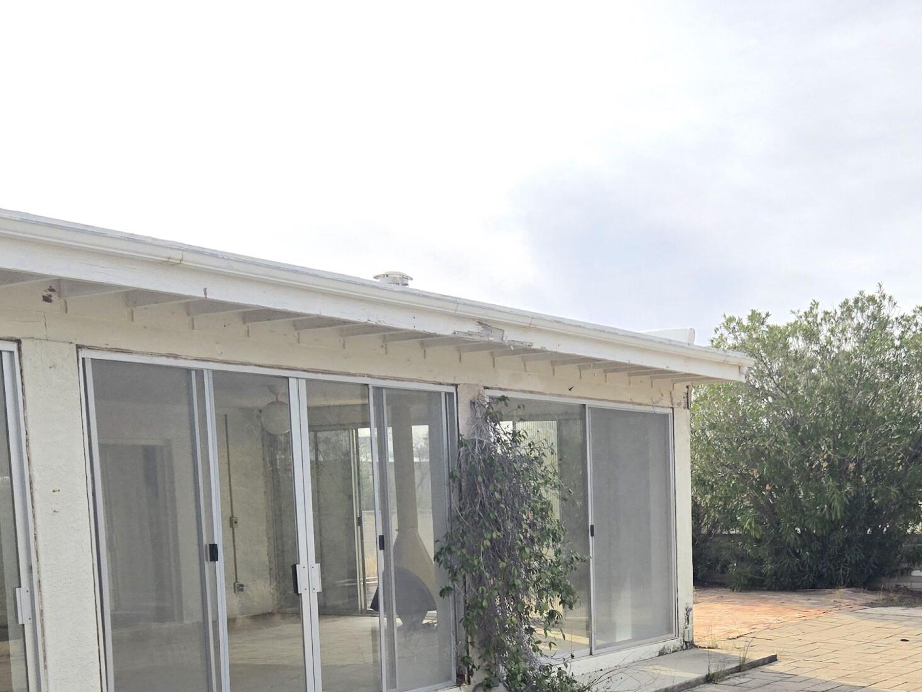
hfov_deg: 39.9
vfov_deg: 29.5
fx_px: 1252
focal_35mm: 47
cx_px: 621
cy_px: 634
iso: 25
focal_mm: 5.4
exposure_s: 1/2060
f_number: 1.8
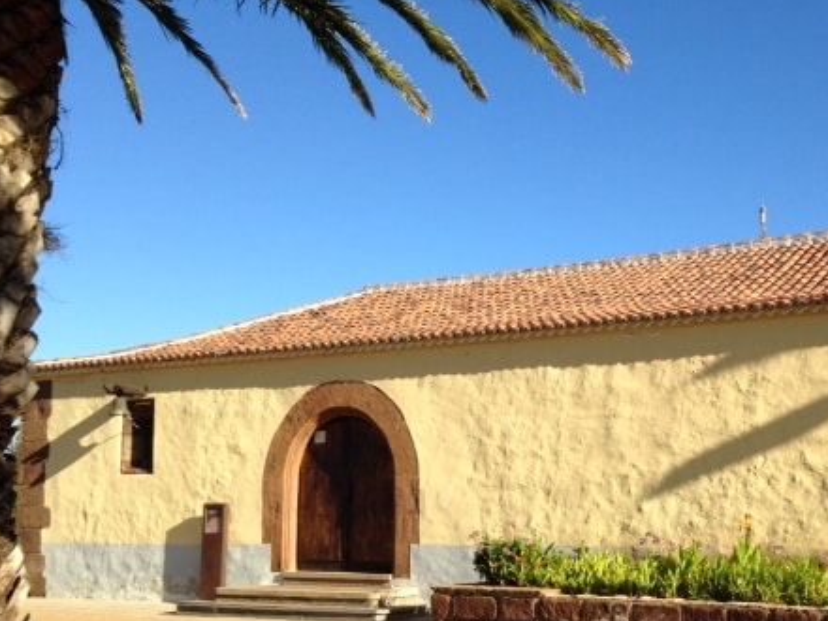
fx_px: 1148
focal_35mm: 48
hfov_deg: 39.1
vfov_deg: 29.9
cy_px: 448
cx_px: 572
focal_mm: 4.12
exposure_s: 1/1261
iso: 50
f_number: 2.4
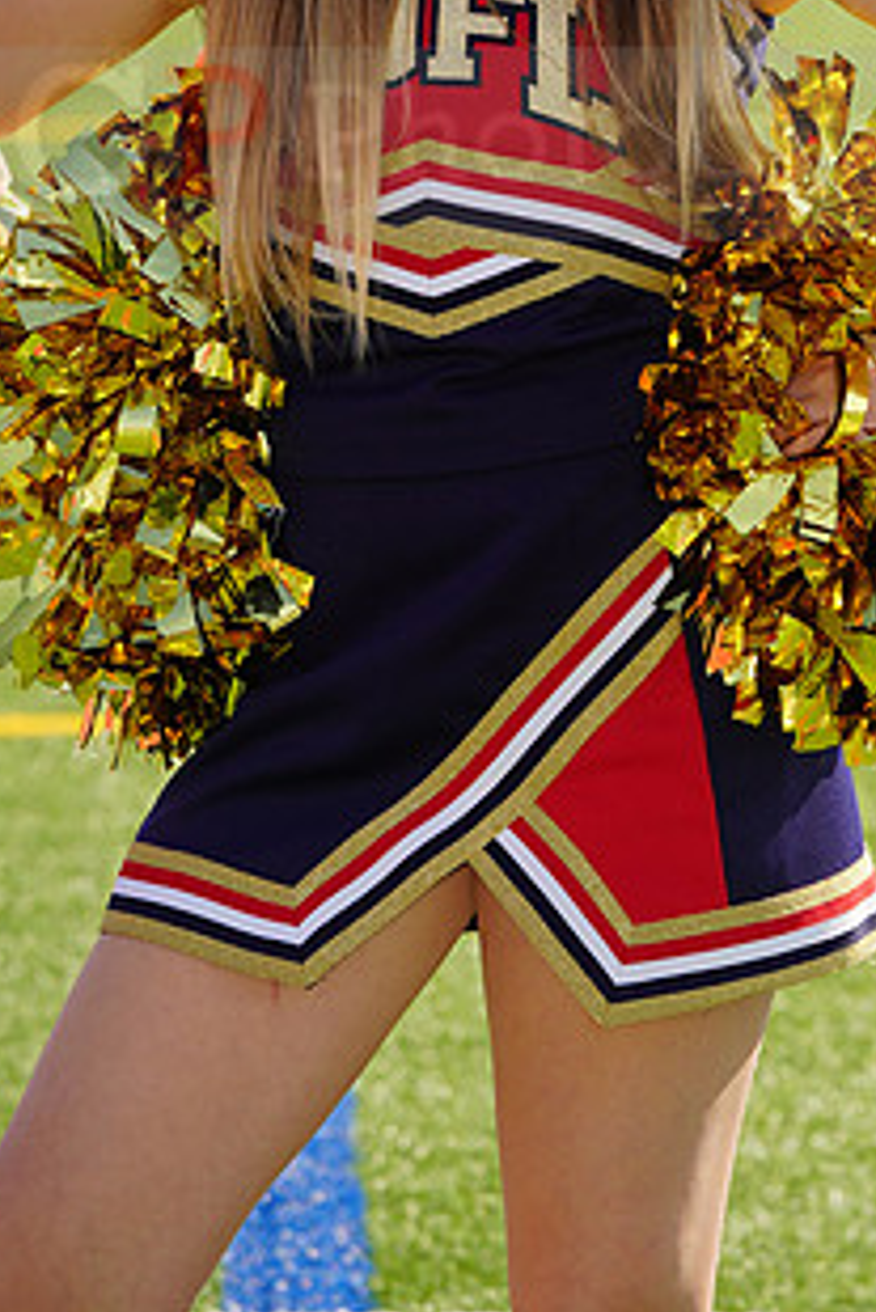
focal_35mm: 355
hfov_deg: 3.9
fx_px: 12942
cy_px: 106
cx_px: 614
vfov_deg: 5.8
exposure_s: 1/250
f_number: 8
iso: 100
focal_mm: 190
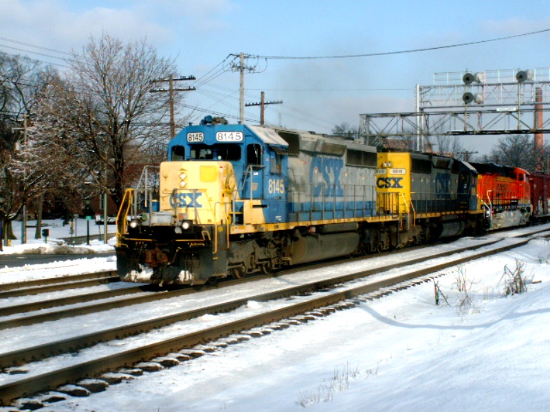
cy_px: 206
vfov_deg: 23.3
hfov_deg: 30.7
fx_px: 1001
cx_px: 275
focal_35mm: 63
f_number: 7.1
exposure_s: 1/250
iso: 50
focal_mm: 10.49
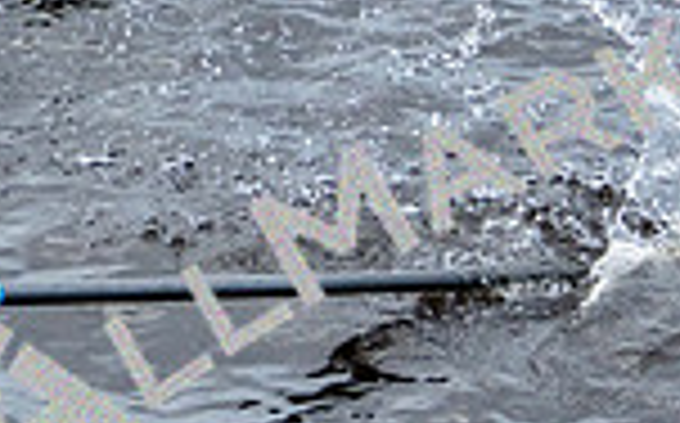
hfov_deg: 2.4
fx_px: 16290
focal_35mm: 880
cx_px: -423
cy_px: 110
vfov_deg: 1.5
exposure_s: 1/1250
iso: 1600
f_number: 5.6
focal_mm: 225
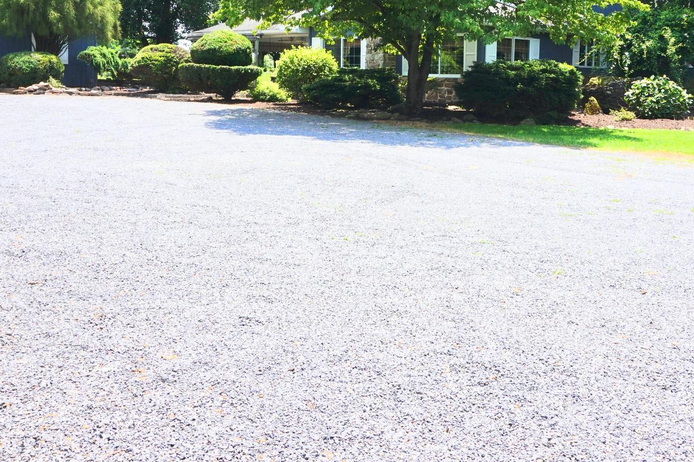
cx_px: 408
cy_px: 136
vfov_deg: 33.7
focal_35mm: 39
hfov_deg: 49.4
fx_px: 751
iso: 100
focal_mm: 16
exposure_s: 1/80
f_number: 13
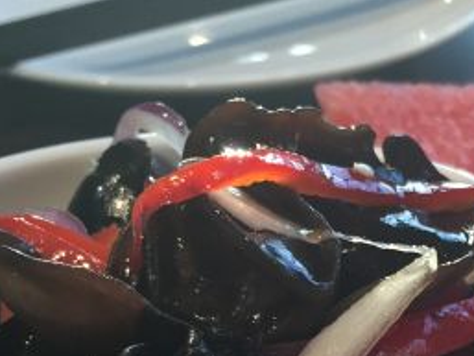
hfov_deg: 23.7
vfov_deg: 17.7
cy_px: 440
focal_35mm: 79
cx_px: 465
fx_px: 1082
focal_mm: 4.15
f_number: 2.2
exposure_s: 1/33
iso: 40
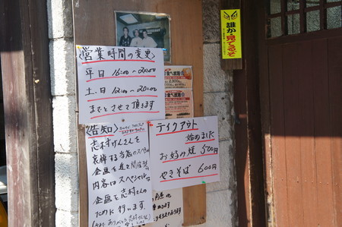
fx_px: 641
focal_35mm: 68
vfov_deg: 20.1
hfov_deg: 29.9
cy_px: 114
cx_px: 171
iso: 200
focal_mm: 45
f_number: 7.1
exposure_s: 1/160
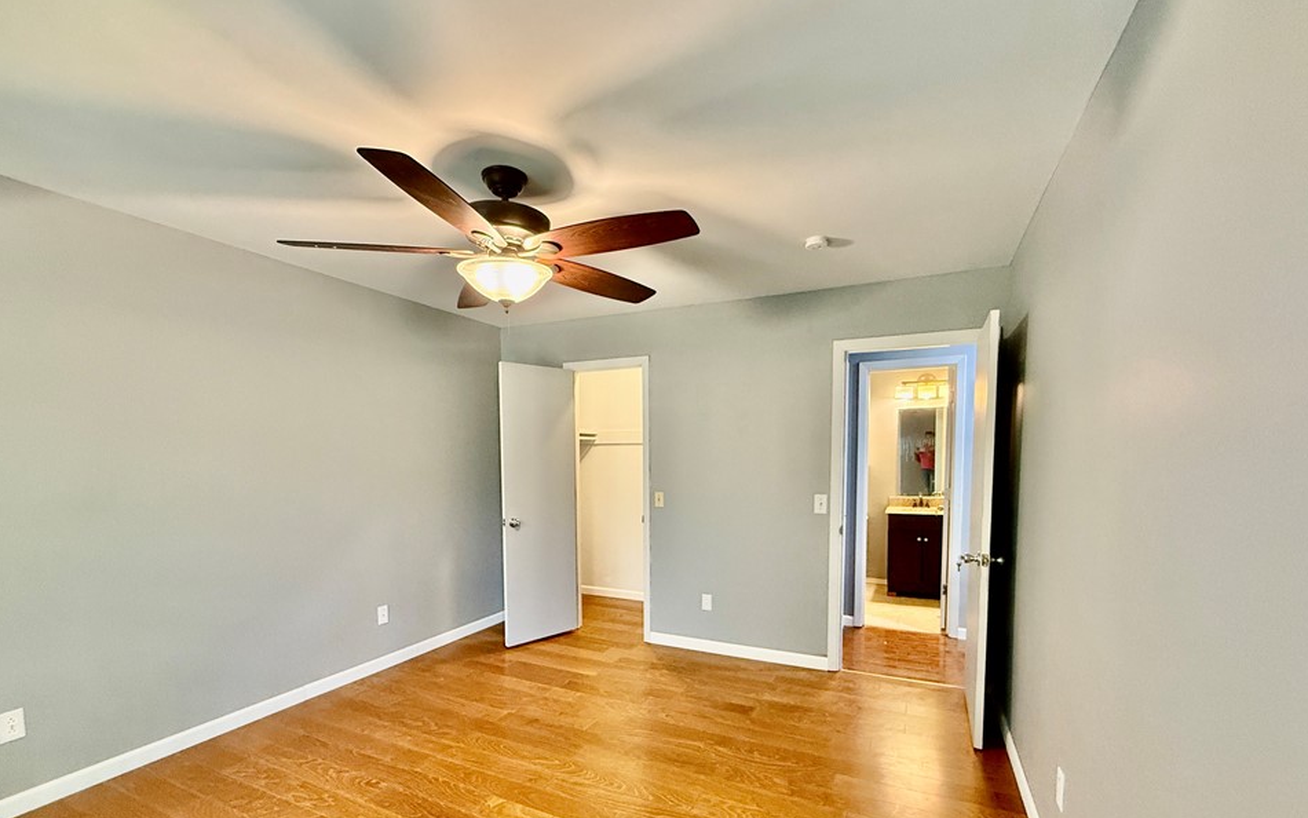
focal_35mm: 16
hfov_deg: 97.8
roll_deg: +0.0
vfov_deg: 70.5
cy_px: 493
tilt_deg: -3.4
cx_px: 653
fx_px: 570
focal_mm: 2.22
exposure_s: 1/60
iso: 500
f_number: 2.2
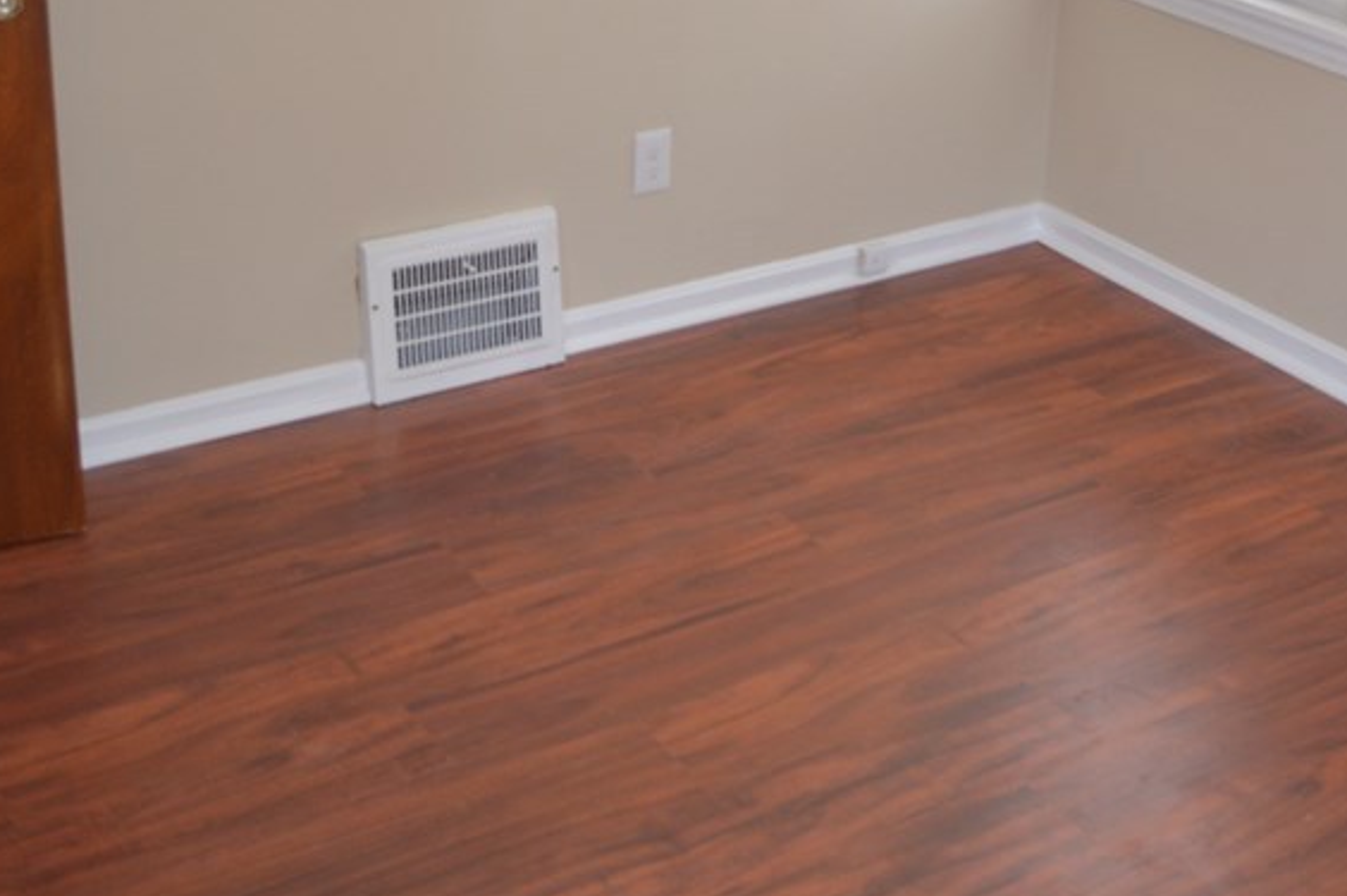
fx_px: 1944
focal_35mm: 52
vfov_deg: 25.0
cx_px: 866
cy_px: 55
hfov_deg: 37.9
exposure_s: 1/125
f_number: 4
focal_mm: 18
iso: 400
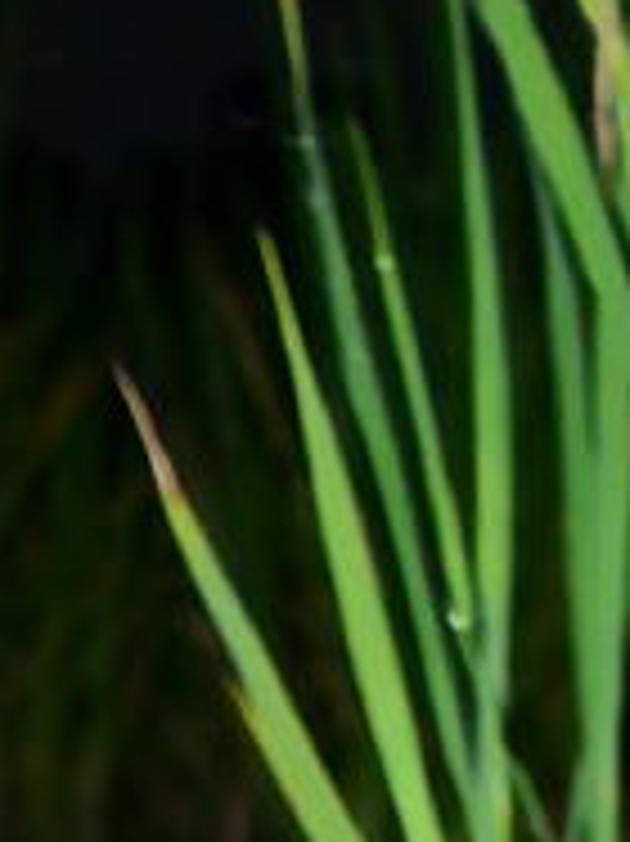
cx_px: -765
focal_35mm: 166
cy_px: 2148
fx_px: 4033
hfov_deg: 8.3
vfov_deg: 10.1
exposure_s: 1/200
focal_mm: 10.3
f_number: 3.9
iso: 400
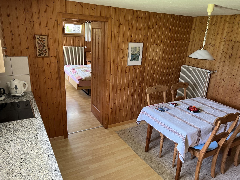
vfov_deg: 53.1
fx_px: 180
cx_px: 120
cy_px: 90
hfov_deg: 67.3
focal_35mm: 26
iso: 250
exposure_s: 1/60
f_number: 1.5
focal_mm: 5.7
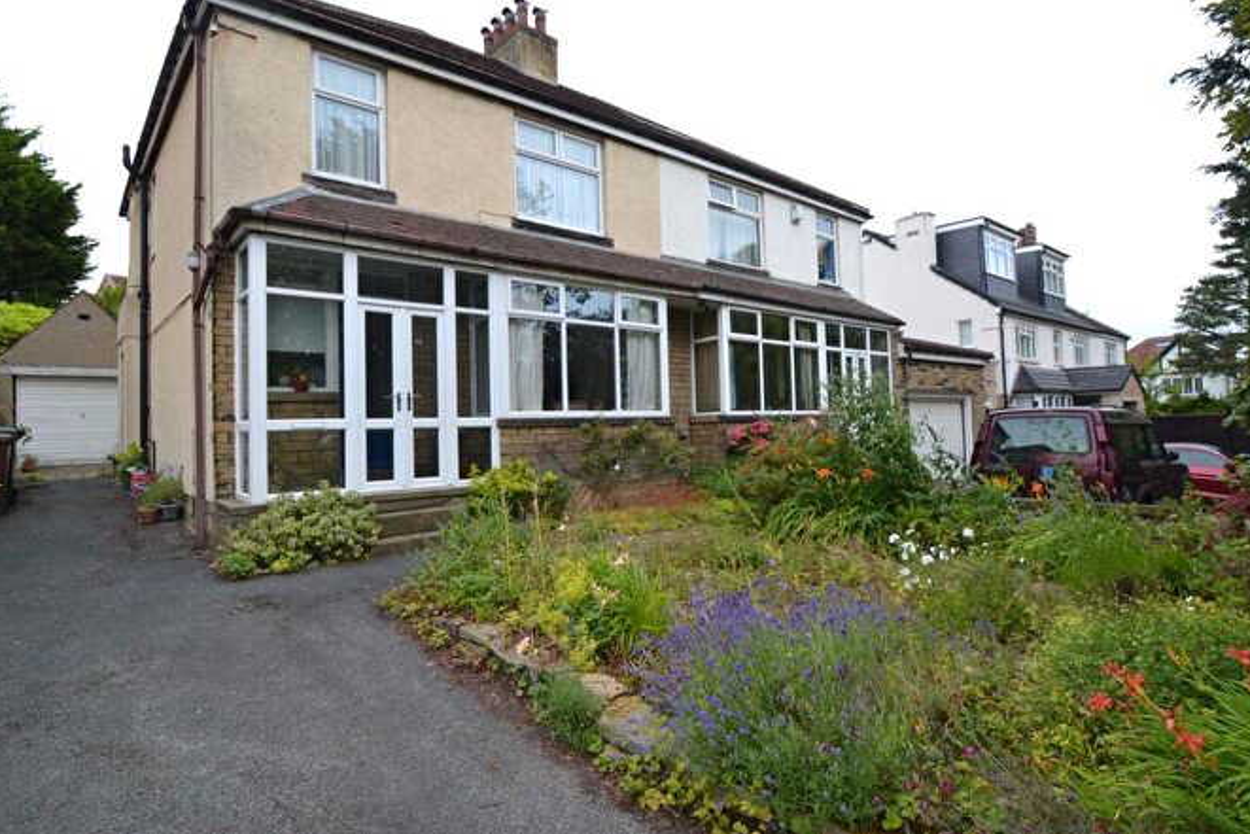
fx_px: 634
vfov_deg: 66.6
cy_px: 396
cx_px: 626
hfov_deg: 89.2
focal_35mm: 18
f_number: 5.6
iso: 100
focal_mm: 11.5
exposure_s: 1/125
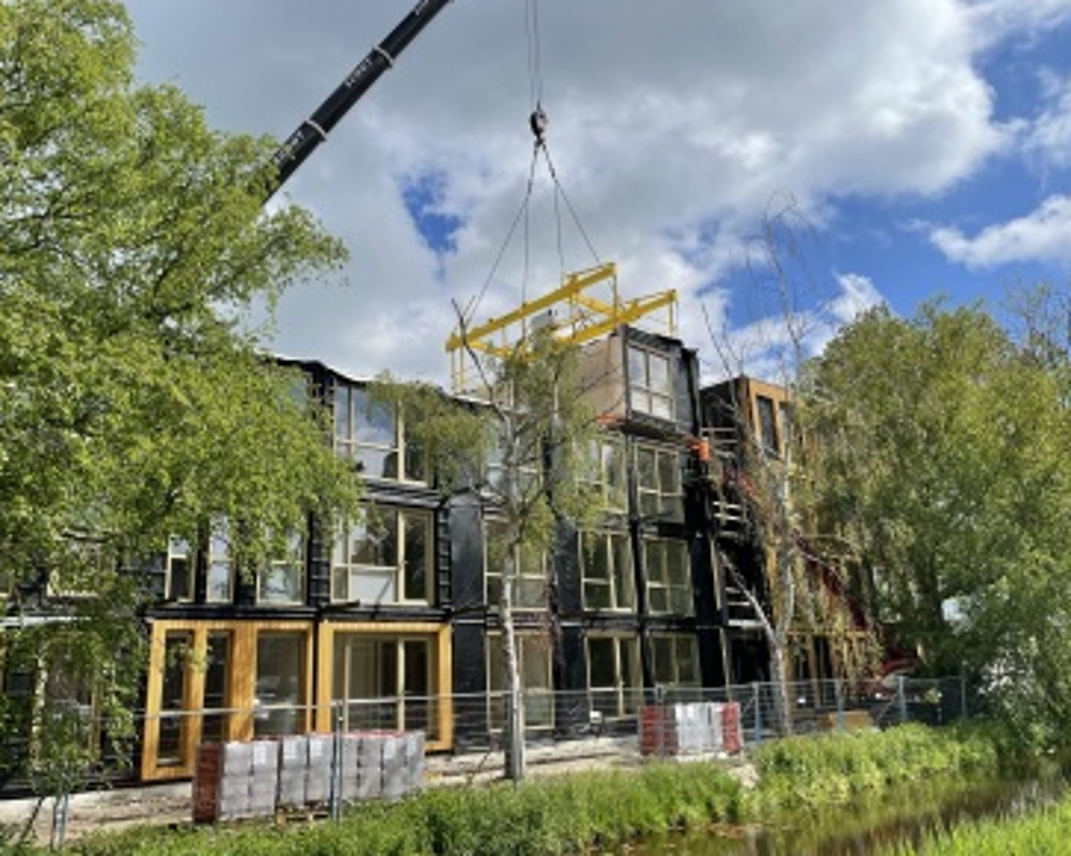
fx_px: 887
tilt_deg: +16.8
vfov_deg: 51.5
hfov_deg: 62.2
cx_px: 502
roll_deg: +2.7
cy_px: 431
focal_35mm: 28
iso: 32
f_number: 1.6
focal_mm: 4.2
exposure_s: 1/4464
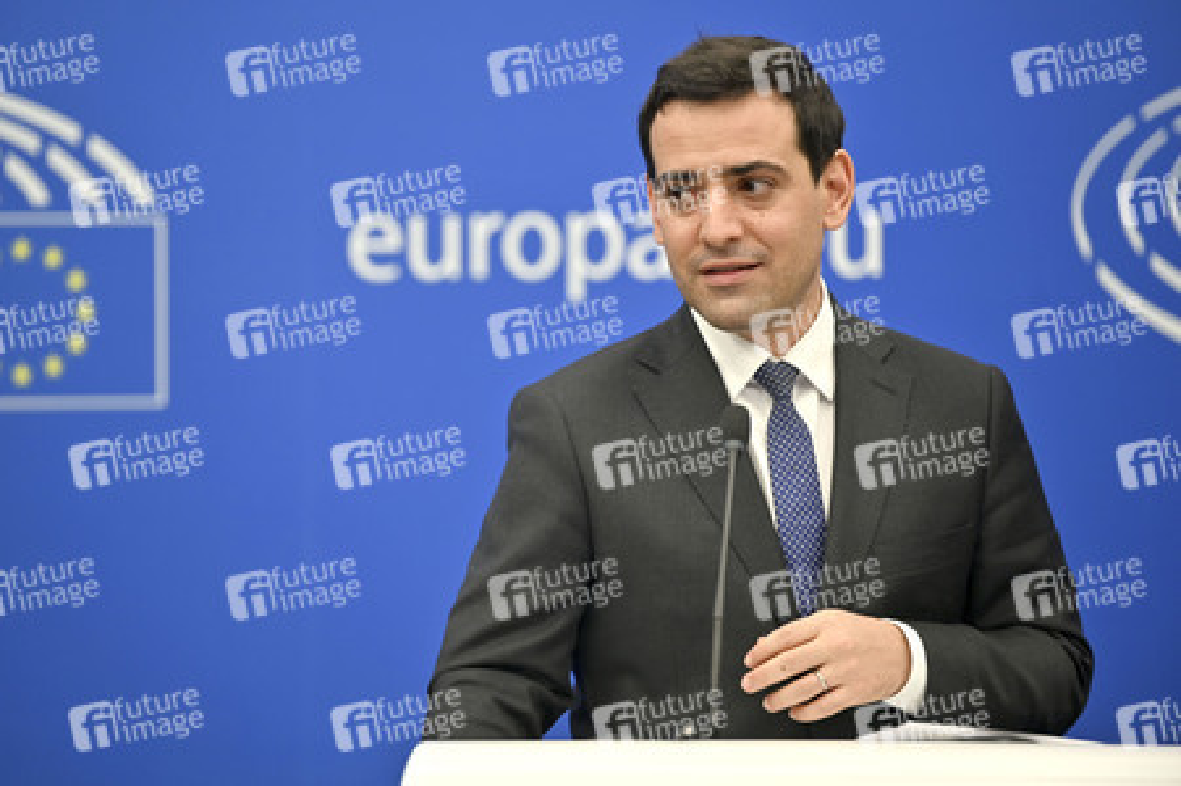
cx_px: 590
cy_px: 393
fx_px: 5573
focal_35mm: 170
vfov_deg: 8.1
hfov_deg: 12.1
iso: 400
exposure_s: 1/100
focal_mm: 170
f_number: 2.8
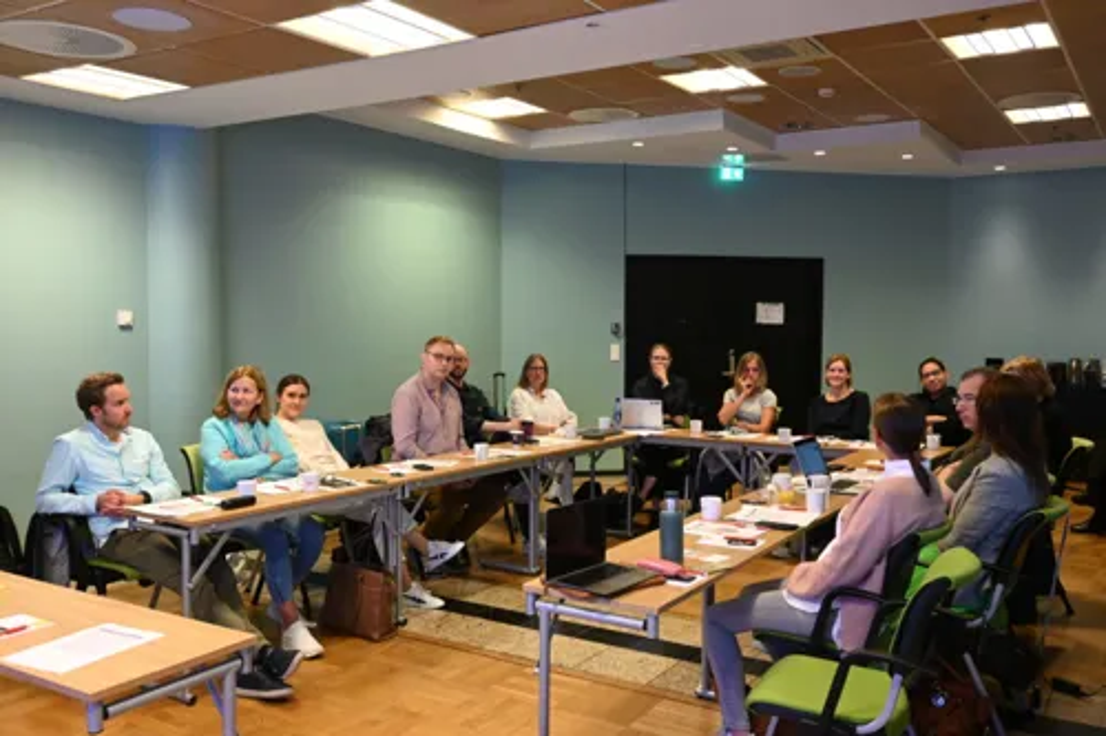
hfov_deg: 59.5
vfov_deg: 41.7
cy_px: 368
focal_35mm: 32
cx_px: 553
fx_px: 967
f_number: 5.6
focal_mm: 21
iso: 3200
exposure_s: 1/125
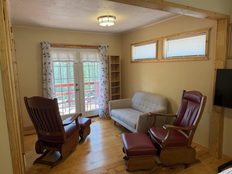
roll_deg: +2.9
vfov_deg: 56.8
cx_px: 116
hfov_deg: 71.6
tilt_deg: -6.5
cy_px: 87
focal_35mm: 24
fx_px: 161
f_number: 1.78
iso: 160
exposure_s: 1/120
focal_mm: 6.76
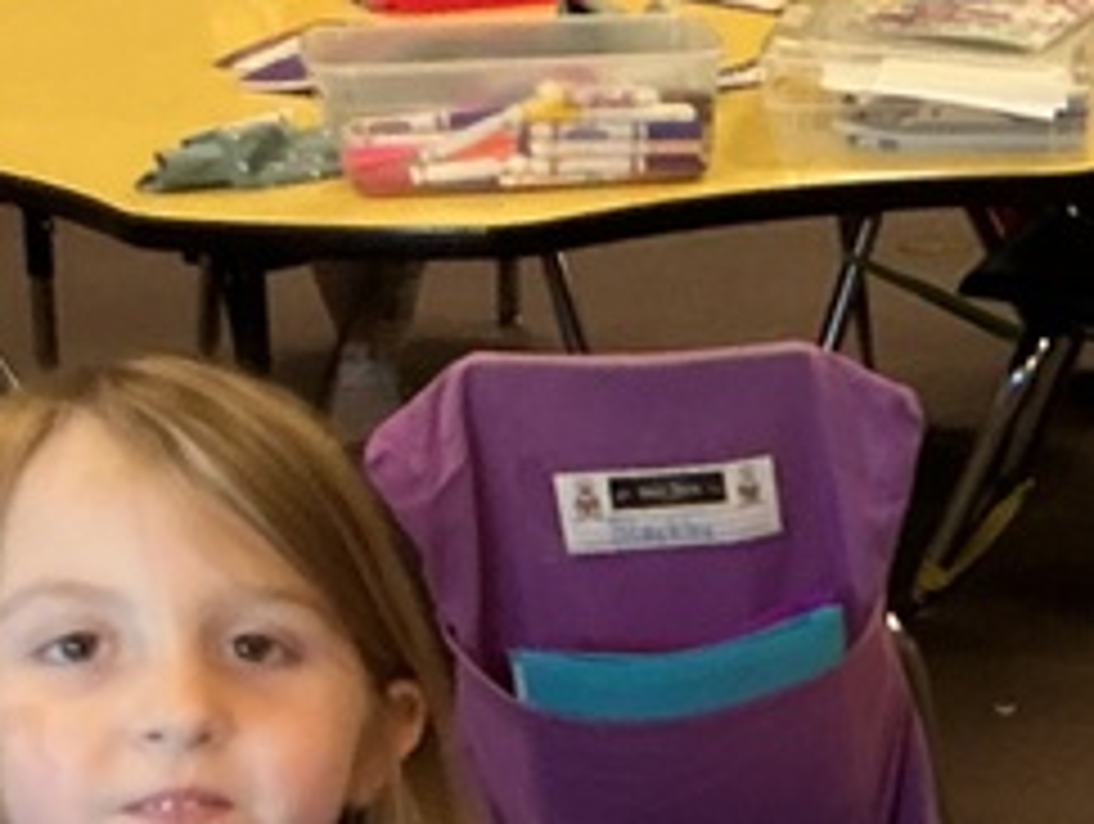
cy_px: 896
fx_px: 3861
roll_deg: -0.2
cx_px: 1711
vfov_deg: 12.0
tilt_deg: -24.7
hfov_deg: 14.8
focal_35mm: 122
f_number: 1.8
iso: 80
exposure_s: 1/60
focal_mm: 3
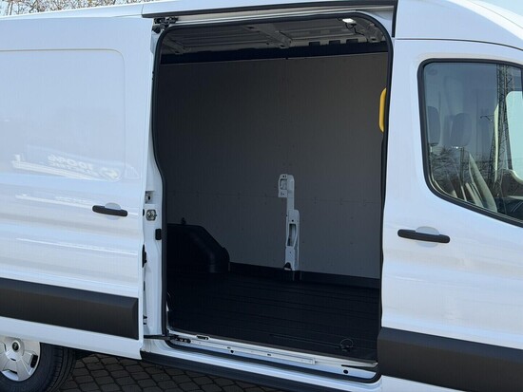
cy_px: 196
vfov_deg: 30.3
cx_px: 262
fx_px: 726
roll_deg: +0.0
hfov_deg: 39.6
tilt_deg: -2.7
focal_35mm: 48
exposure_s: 1/1838
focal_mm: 6.76
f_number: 1.78
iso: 64
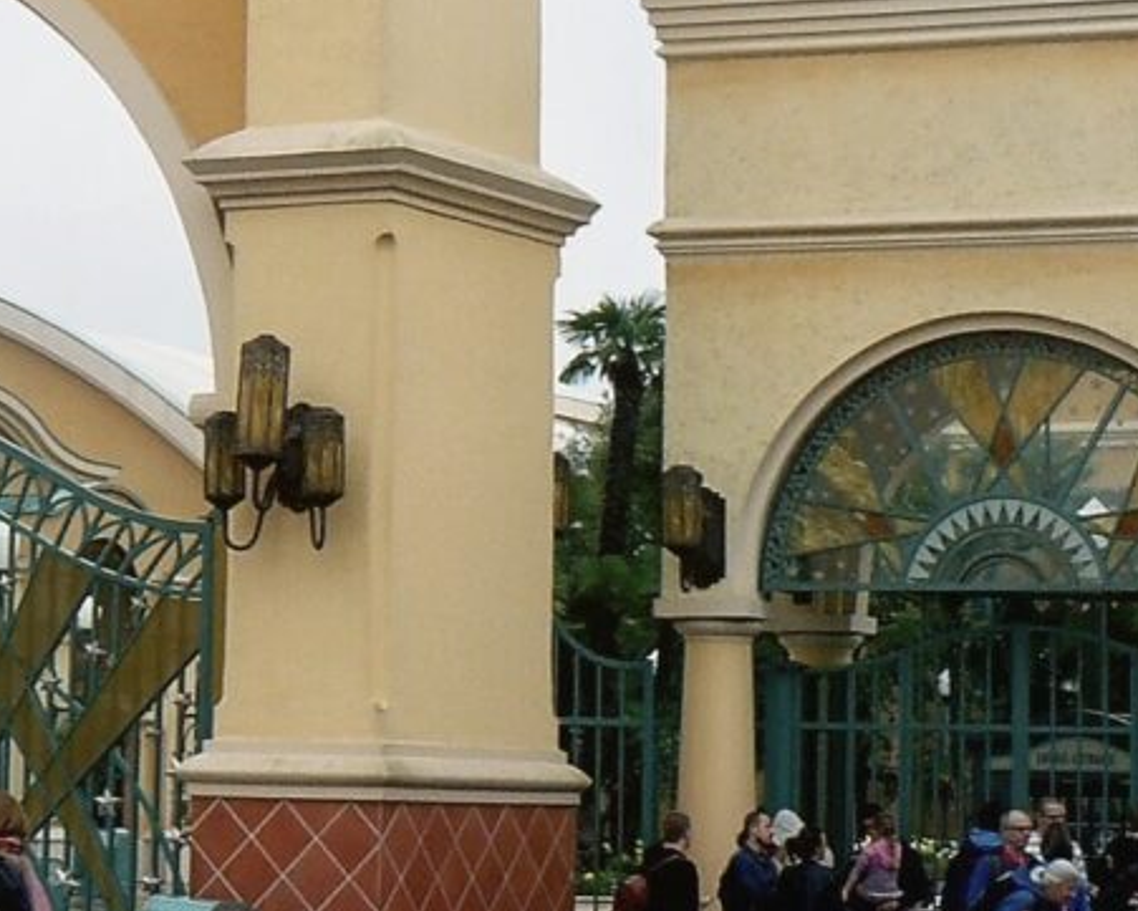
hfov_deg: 15.2
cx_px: -20
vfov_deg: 12.4
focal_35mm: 124
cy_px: 346
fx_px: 4177
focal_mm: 6.2
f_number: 4
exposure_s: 1/125
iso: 100
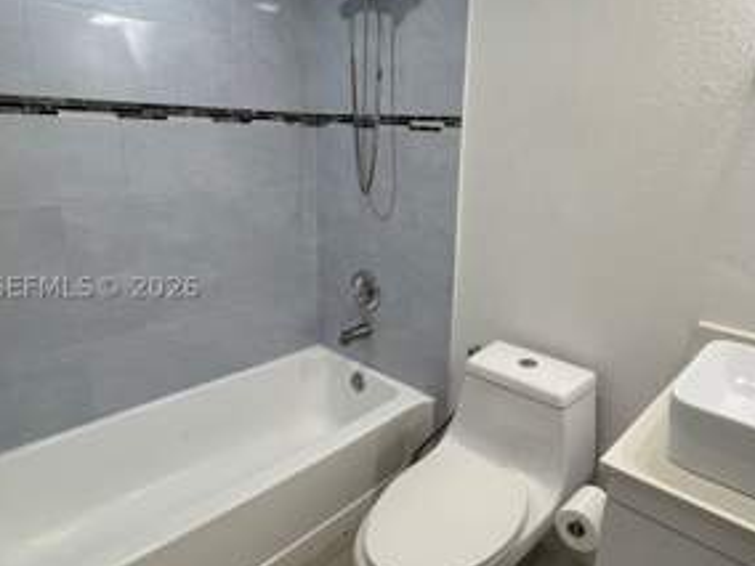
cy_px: 287
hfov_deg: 75.7
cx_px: 444
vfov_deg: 61.1
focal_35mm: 22
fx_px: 480
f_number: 1.8
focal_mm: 1.57
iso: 64
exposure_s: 1/120
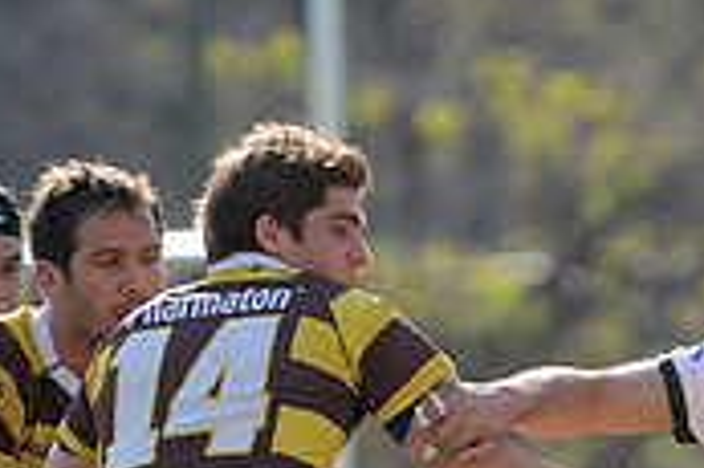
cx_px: 745
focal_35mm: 907
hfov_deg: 2.3
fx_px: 17720
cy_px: 779
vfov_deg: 1.5
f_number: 4
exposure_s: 1/800
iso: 320
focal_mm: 270
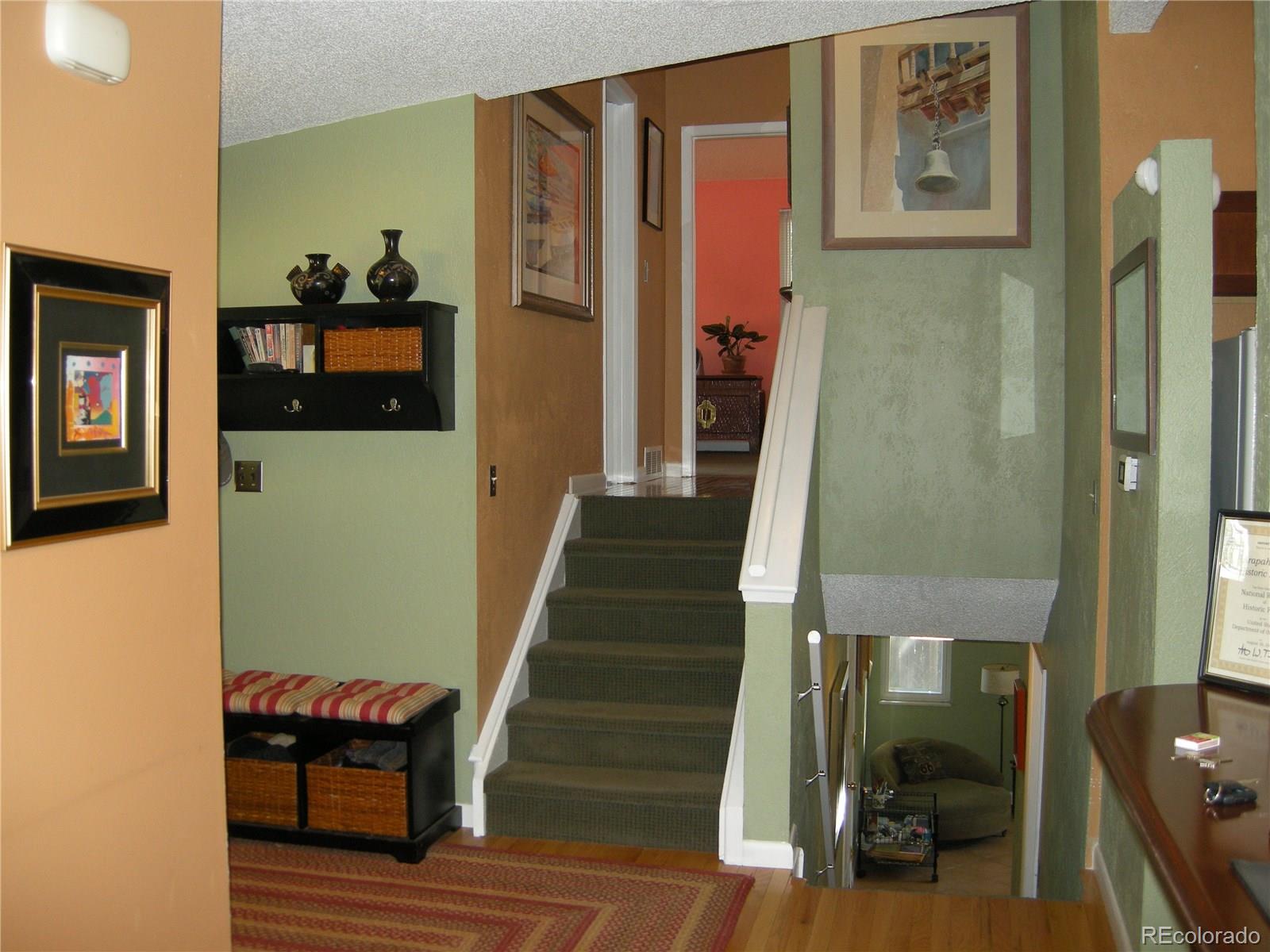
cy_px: 476
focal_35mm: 35
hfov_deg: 52.6
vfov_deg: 40.7
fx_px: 1284
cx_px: 635
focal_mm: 7.5
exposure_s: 1/30
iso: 134
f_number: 2.7
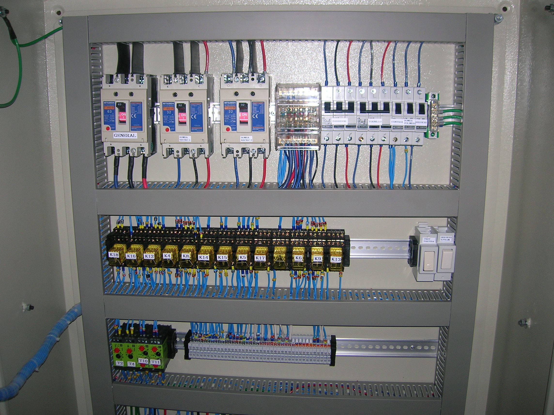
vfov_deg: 41.7
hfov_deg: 54.0
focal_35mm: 34
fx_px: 544
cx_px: 277
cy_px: 208
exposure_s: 1/60.1
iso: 50
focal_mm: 5.7
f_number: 2.9
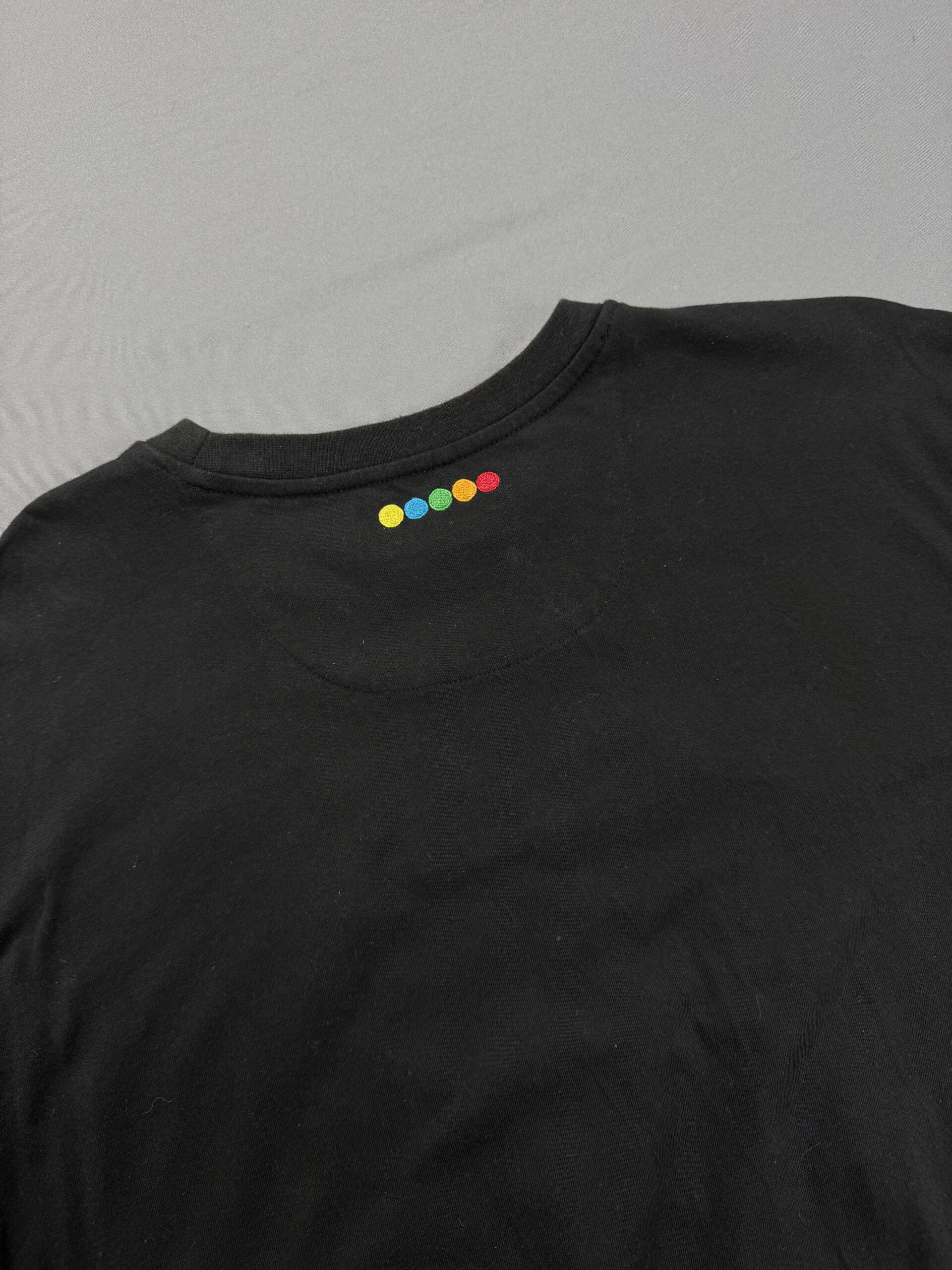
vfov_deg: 71.6
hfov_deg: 56.8
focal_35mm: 24
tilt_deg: -79.6
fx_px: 880
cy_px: 635
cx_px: 476
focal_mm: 6.76
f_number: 1.78
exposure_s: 1/60
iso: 125
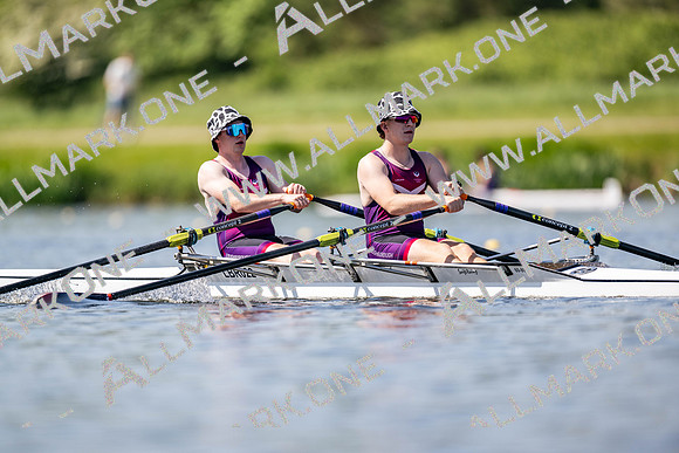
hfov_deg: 3.4
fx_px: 11319
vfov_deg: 2.3
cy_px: 226
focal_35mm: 600
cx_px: 340
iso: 250
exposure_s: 1/2500
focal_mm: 600
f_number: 4
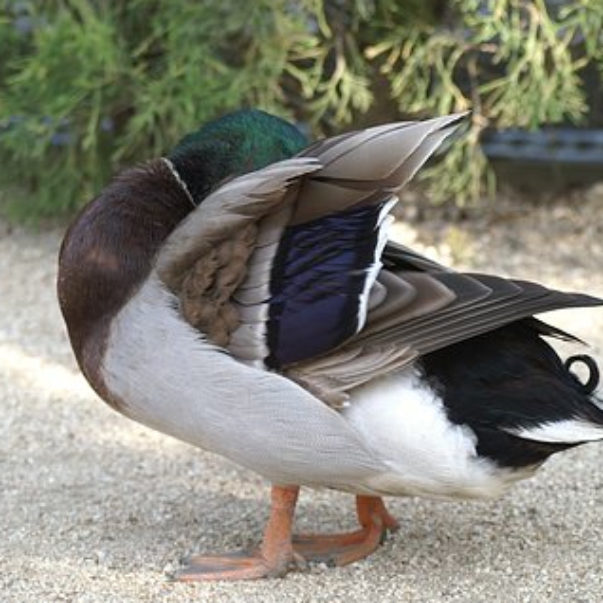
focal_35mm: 164
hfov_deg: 10.7
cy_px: 286
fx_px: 3232
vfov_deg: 10.7
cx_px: 313
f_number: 5.6
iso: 320
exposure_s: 1/250
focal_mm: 80
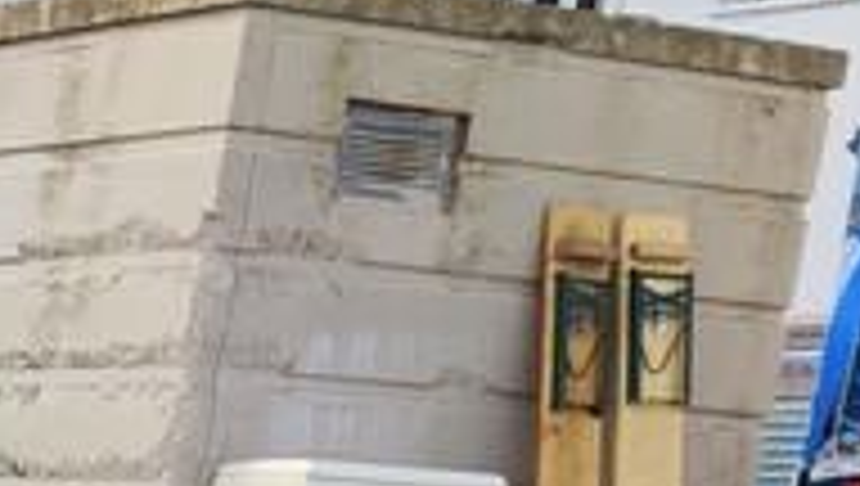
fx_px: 3197
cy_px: 1377
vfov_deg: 7.7
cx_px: -1135
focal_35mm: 140
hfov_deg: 12.4
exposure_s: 1/912
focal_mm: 5.59
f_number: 1.88
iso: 50
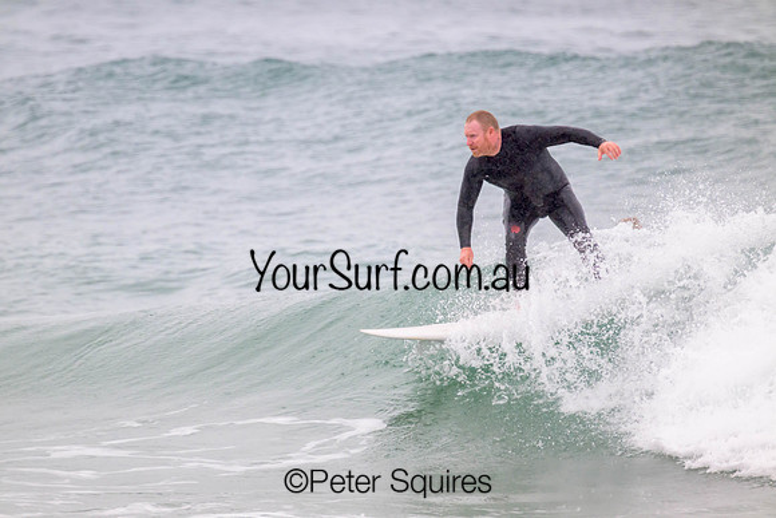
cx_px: 388
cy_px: 259
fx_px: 17248
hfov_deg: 2.6
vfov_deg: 1.7
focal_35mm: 800
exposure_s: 1/2000
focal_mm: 800
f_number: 11
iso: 1800
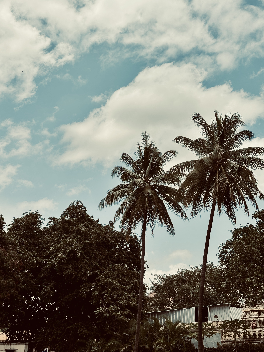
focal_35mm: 52
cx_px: 132
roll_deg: +0.7
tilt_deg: +18.1
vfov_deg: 36.8
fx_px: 529
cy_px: 176
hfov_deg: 28.0
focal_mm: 5.96
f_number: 1.6
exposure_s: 1/4854
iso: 40
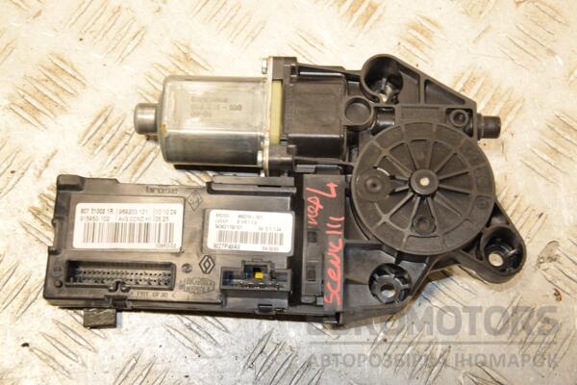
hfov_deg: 31.9
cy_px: 192
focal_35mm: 63
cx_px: 288
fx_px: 1010
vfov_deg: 21.6
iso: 800
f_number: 6.3
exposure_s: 1/200
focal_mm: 42
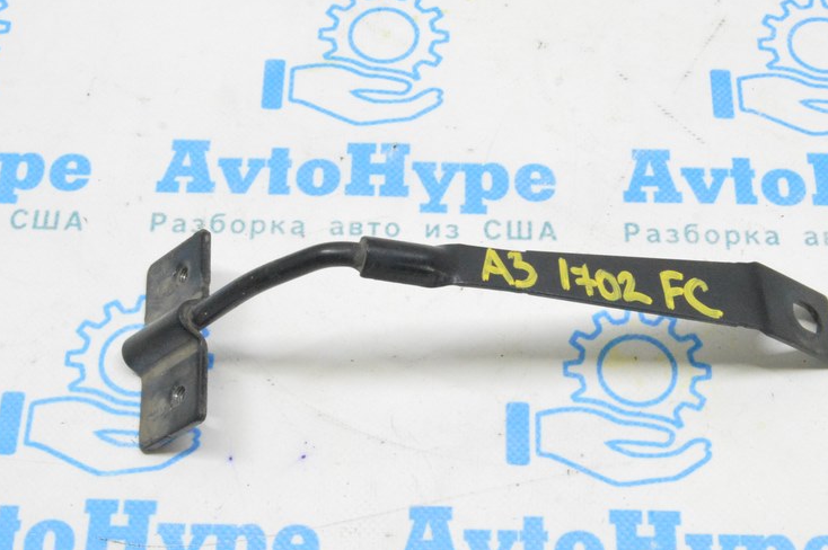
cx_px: 423
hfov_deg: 30.1
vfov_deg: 20.3
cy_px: 264
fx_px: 1540
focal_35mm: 67
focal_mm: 32
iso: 6400
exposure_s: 1/15
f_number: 20
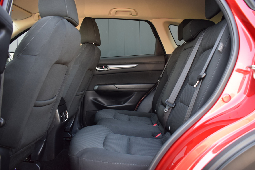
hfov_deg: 57.2
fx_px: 234
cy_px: 85
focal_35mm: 33
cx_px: 128
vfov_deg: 40.0
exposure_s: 1/60
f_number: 4
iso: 500
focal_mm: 22
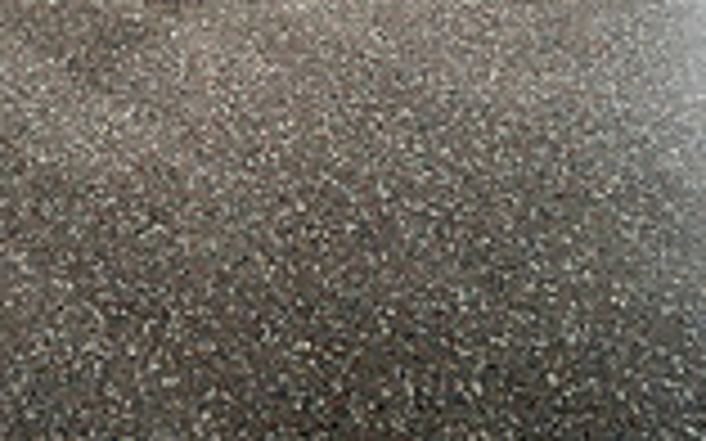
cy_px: -567
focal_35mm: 73
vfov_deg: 13.7
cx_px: 90
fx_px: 1404
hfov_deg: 27.4
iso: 2500
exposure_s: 1/250
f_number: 7.1
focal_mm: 25
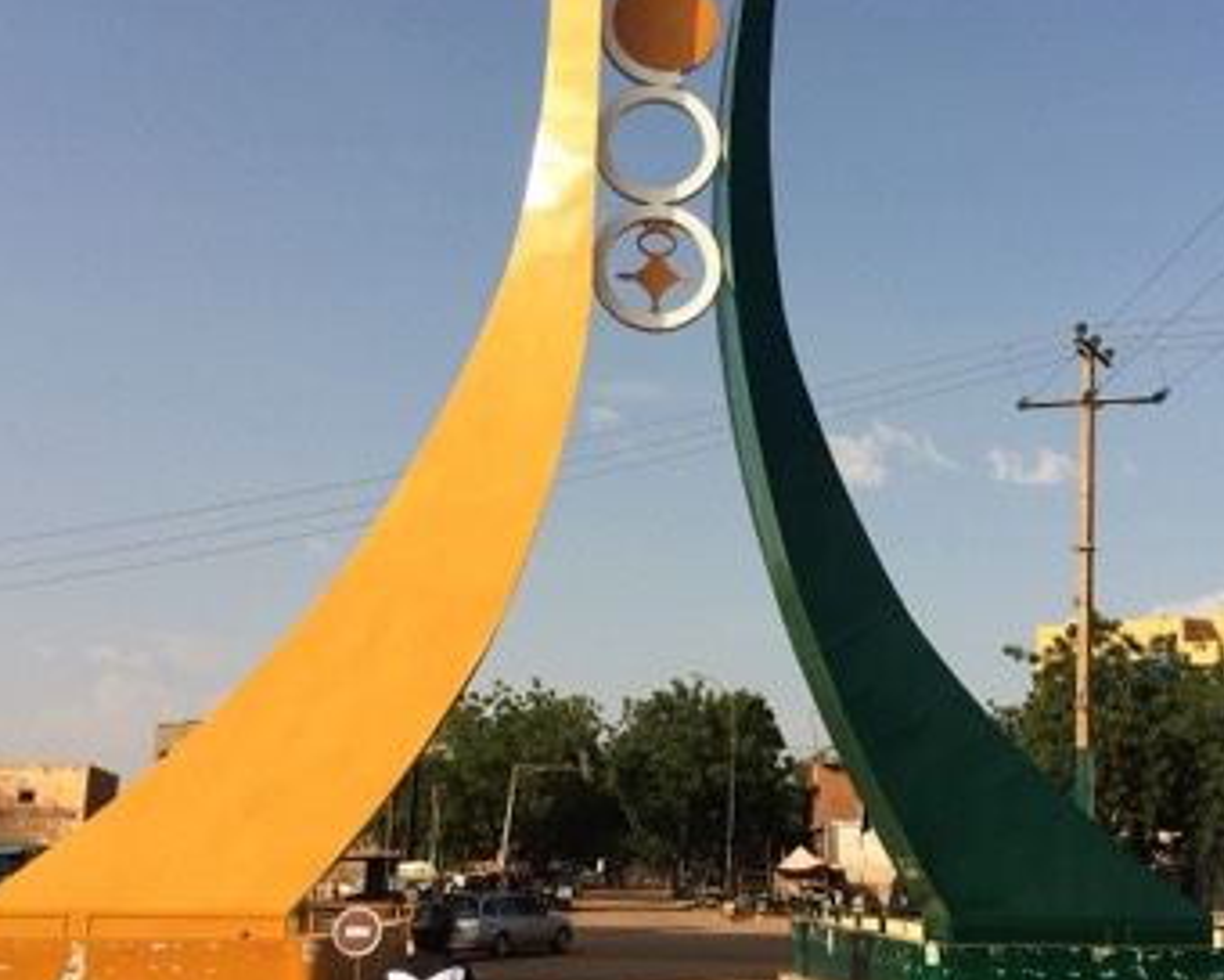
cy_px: 483
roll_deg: -1.5
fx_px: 1811
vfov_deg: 30.3
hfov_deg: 37.1
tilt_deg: +12.5
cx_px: 778
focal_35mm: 50
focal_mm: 4.15
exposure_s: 1/2160
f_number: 2.2
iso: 32
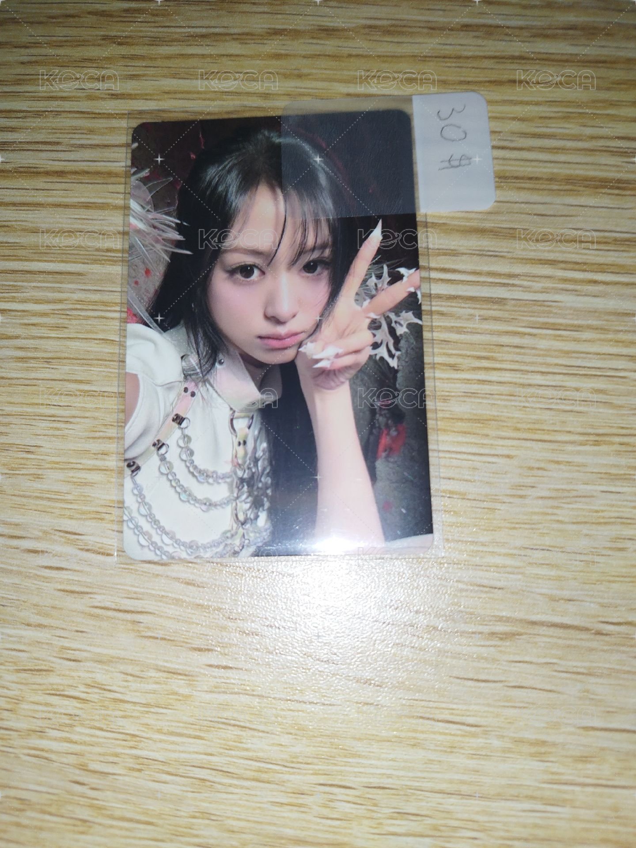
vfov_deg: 69.4
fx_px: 612
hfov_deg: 54.9
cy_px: 424
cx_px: 318
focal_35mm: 25
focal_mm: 5.95
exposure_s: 1/40
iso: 70
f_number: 1.89
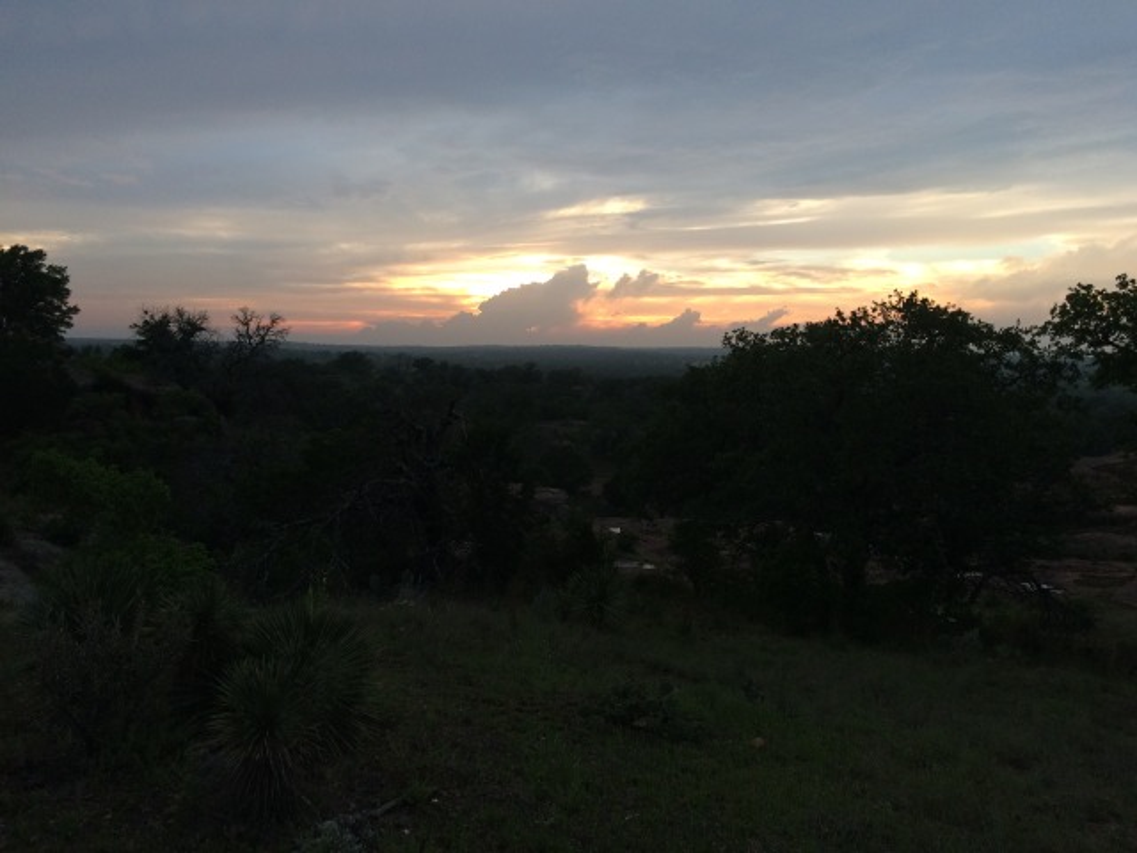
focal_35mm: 29
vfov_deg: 48.2
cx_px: 568
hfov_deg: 61.7
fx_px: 953
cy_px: 426
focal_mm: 4.15
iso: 64
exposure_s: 1/120
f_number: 2.2
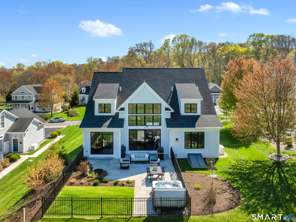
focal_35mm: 24
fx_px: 205
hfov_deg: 71.6
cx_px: 148
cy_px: 111
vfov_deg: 56.8
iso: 100
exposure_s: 1/100
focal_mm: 12.29
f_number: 5
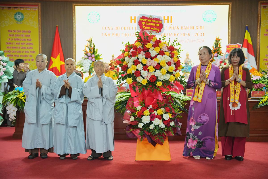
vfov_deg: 28.1
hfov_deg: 41.1
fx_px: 357
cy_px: 90
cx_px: 134
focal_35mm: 48
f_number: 3.2
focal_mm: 48
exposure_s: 1/125
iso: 4000
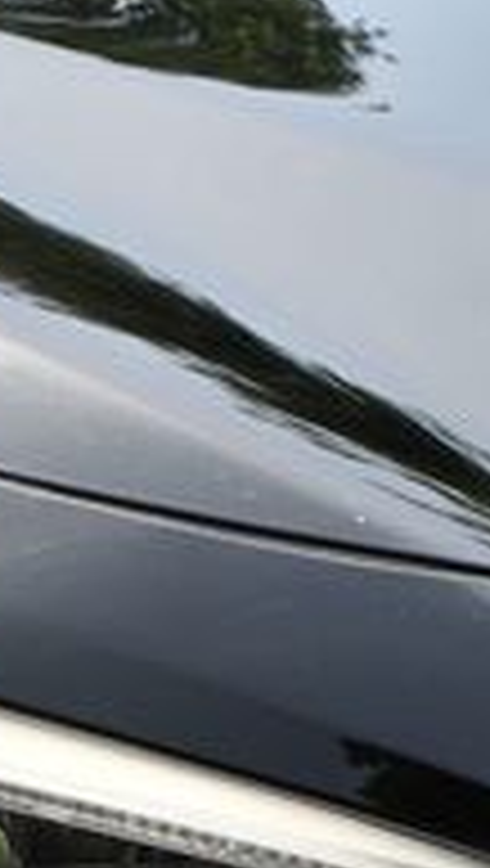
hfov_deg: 2.5
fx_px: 11353
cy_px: 792
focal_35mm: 493
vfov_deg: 4.4
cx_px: -139
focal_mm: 95
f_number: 8
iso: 125
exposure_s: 1/250
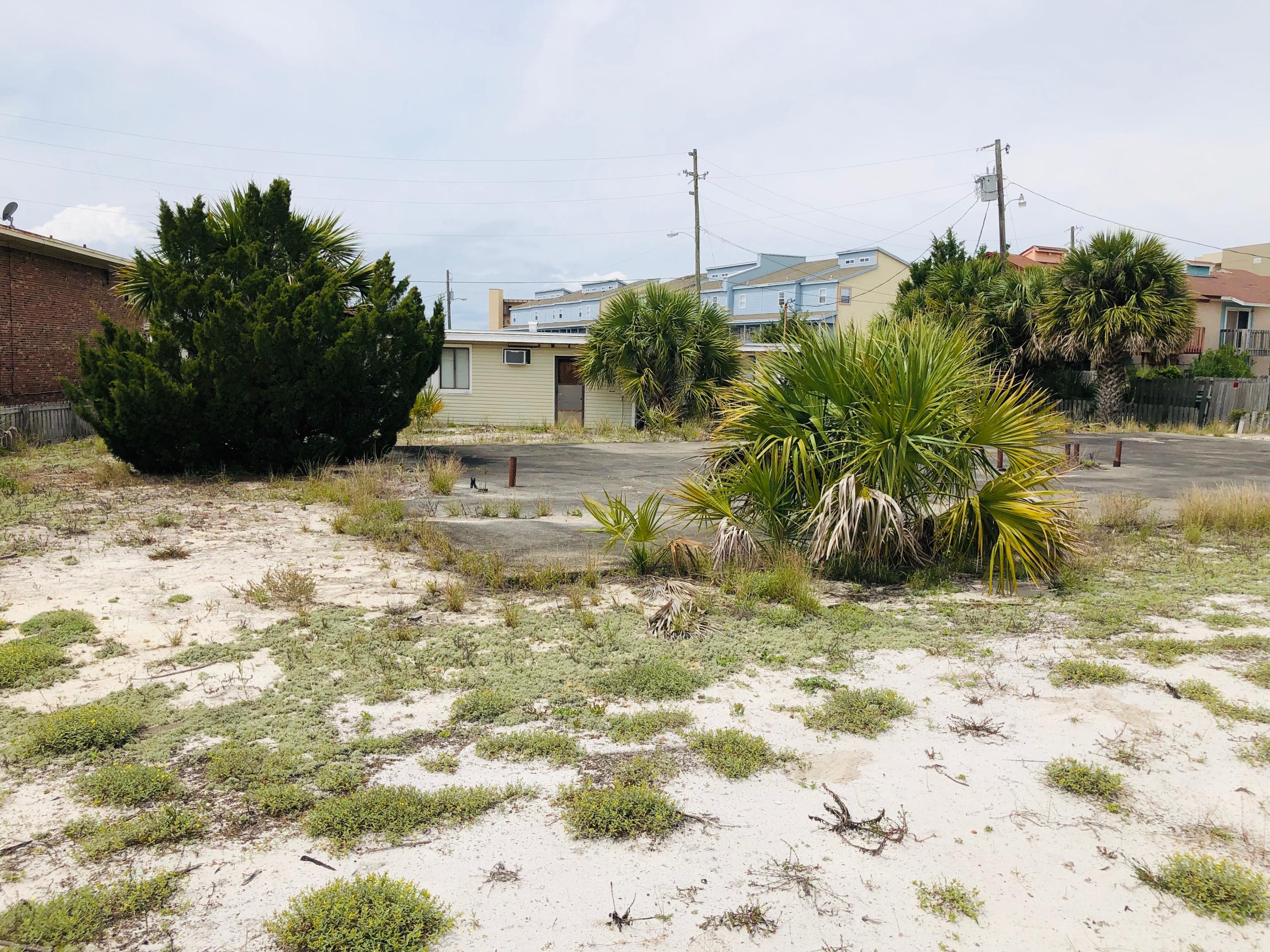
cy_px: 476
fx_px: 1027
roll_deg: -1.7
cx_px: 635
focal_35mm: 28
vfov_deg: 49.7
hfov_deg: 63.4
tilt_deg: -6.8
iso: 25
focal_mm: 3.99
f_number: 1.8
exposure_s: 1/3690
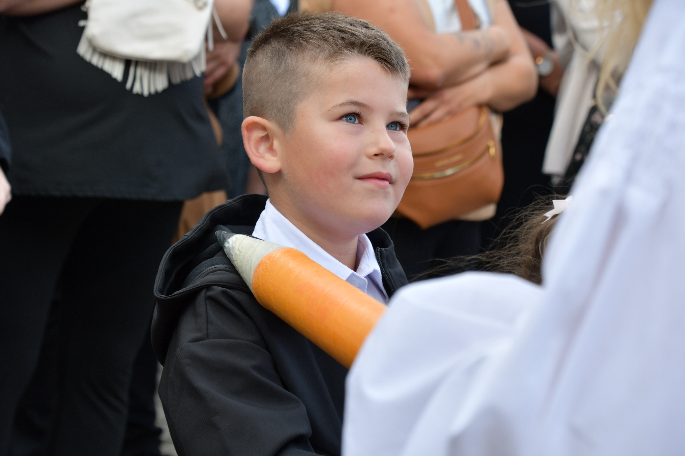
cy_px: 228
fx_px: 1846
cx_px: 342
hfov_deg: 21.0
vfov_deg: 14.1
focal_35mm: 97
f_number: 6.3
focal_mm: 65
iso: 200
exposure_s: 1/250
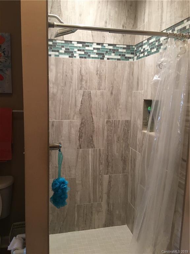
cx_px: 95
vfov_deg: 61.7
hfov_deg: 48.2
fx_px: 212
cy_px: 127
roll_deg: -1.3
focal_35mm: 29
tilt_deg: -6.2
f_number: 2.2
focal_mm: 4.15
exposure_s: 1/15
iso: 50
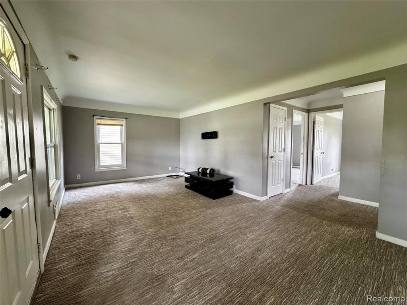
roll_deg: +0.0
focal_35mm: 14
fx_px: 165
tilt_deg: -2.7
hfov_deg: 102.1
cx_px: 204
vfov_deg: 85.7
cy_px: 152
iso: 320
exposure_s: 1/60
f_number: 2.2
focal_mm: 2.22
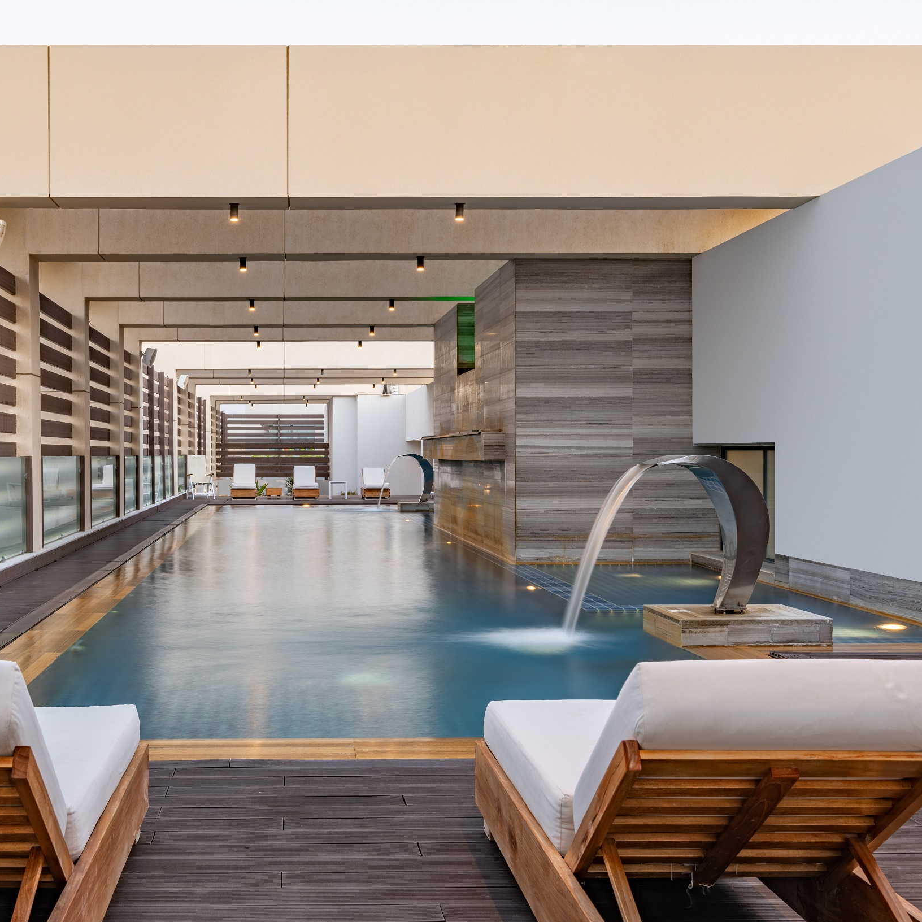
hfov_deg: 37.2
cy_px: 463
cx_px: 310
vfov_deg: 37.6
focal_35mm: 45
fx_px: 1356
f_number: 11
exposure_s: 1/2
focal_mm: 35
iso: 31
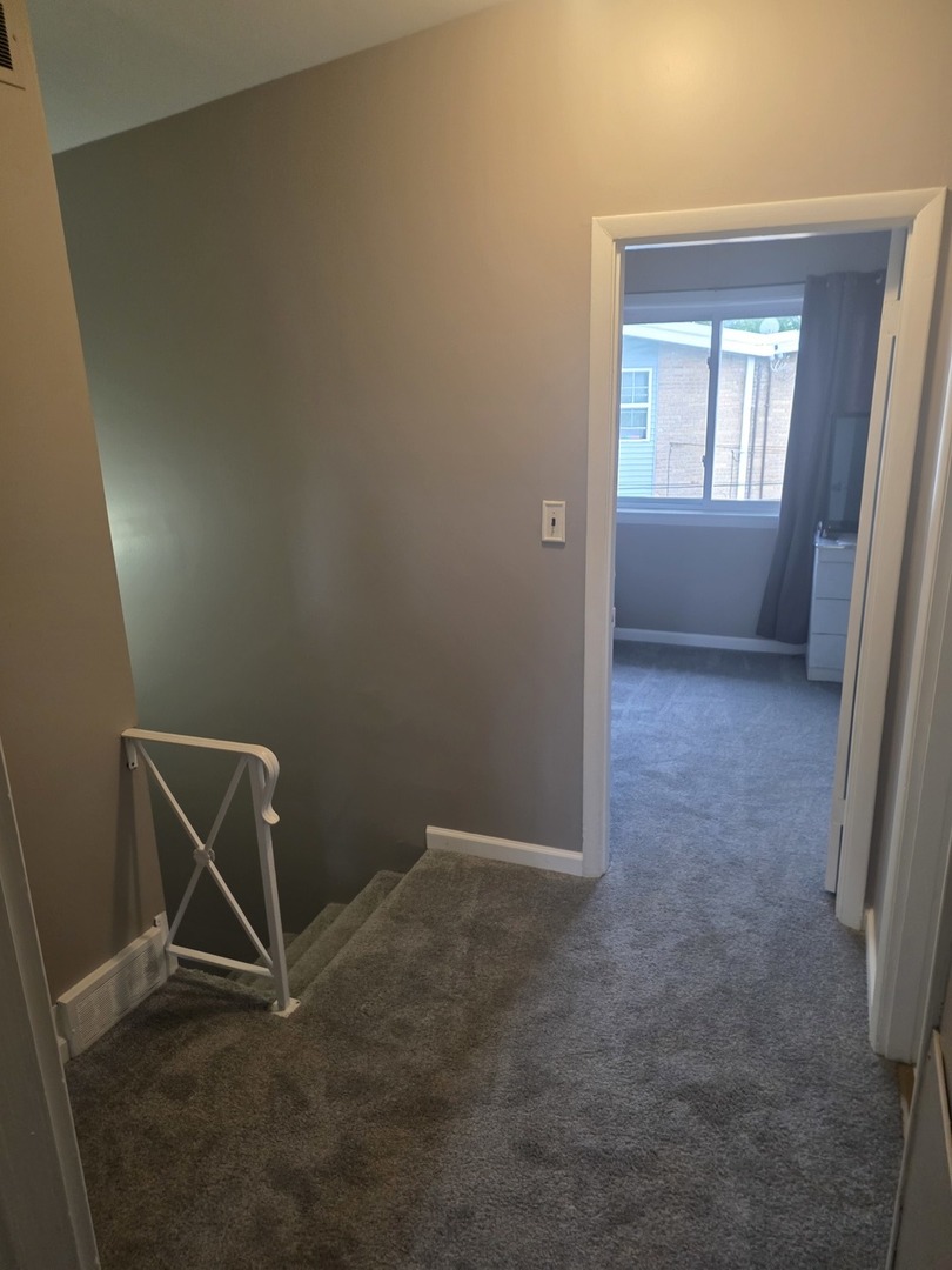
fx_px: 843
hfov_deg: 58.9
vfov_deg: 73.9
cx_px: 476
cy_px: 635
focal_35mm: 23
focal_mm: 6.25
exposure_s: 1/120
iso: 400
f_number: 1.7
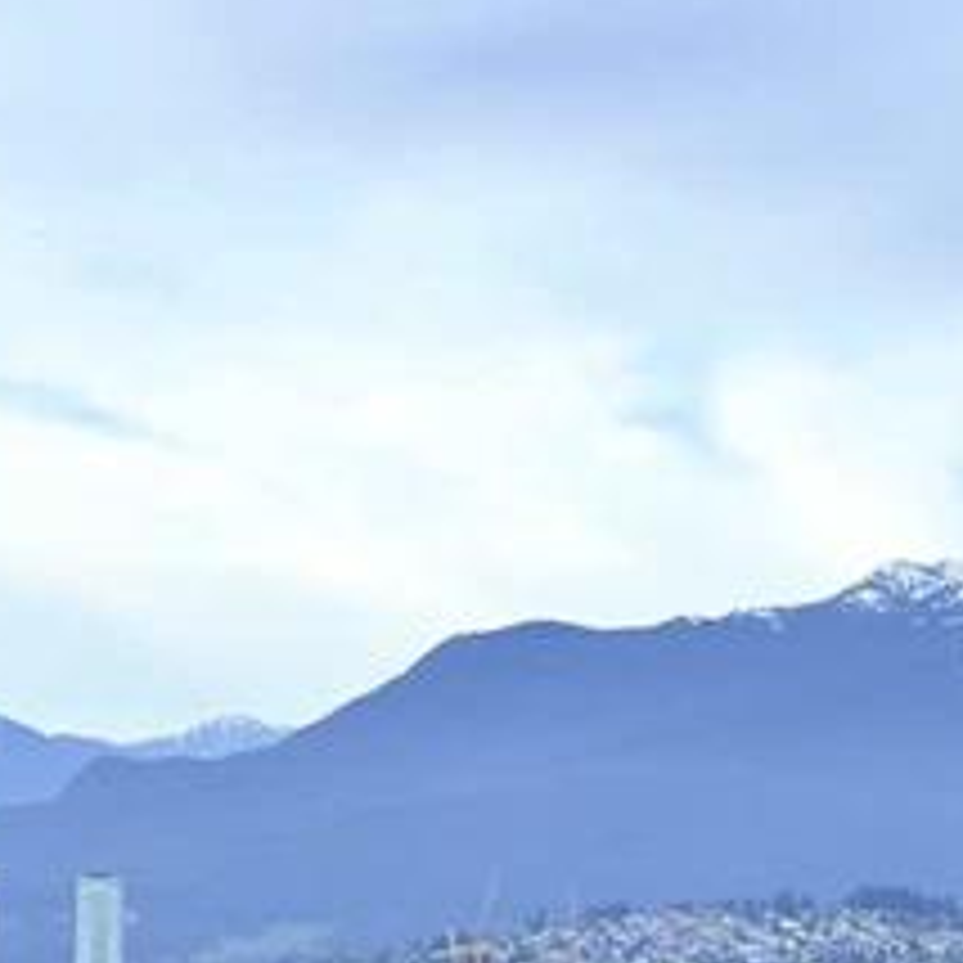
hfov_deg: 10.3
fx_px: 5319
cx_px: 513
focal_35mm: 169
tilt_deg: +0.3
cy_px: 900
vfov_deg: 10.3
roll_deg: -0.6
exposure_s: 1/1248
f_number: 2.2
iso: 20
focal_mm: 7.5
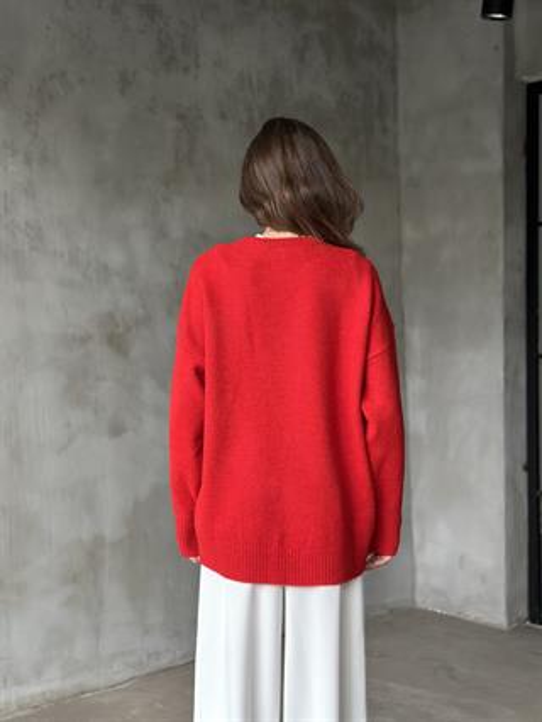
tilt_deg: -0.5
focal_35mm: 48
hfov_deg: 30.3
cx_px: 271
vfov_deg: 39.6
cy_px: 361
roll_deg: +0.0
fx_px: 1001
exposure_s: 1/60
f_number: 1.78
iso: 160
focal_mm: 6.86
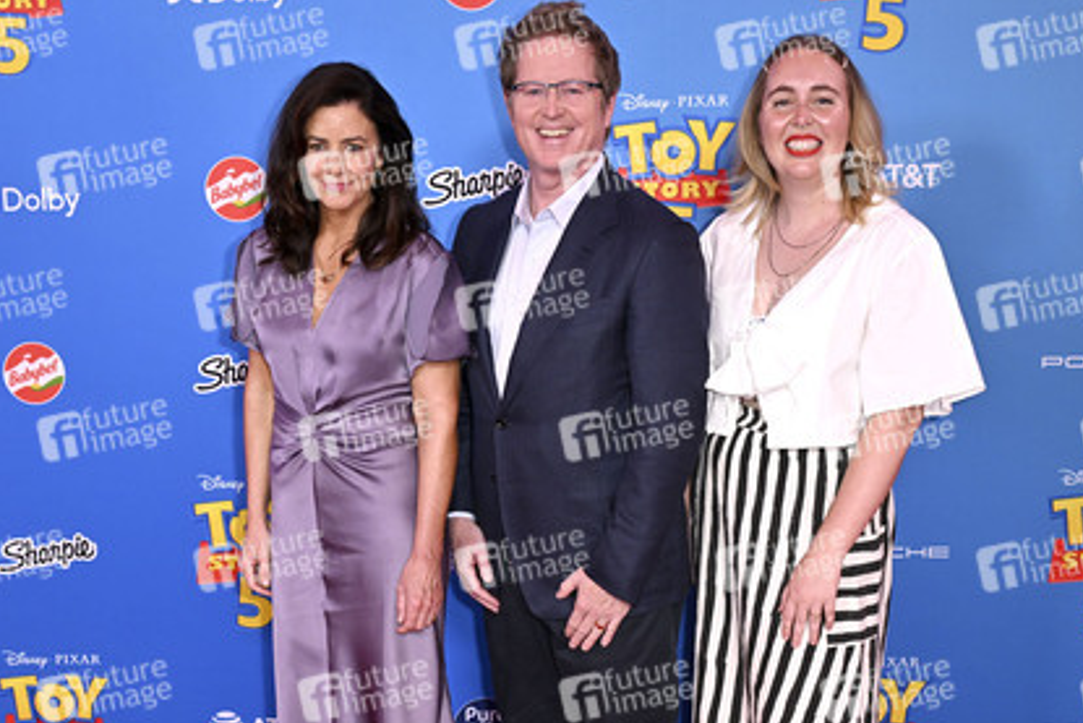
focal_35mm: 38
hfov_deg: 50.7
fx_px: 1144
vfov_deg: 35.1
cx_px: 557
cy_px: 365
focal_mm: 35
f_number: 6.3
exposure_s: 1/250
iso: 1250
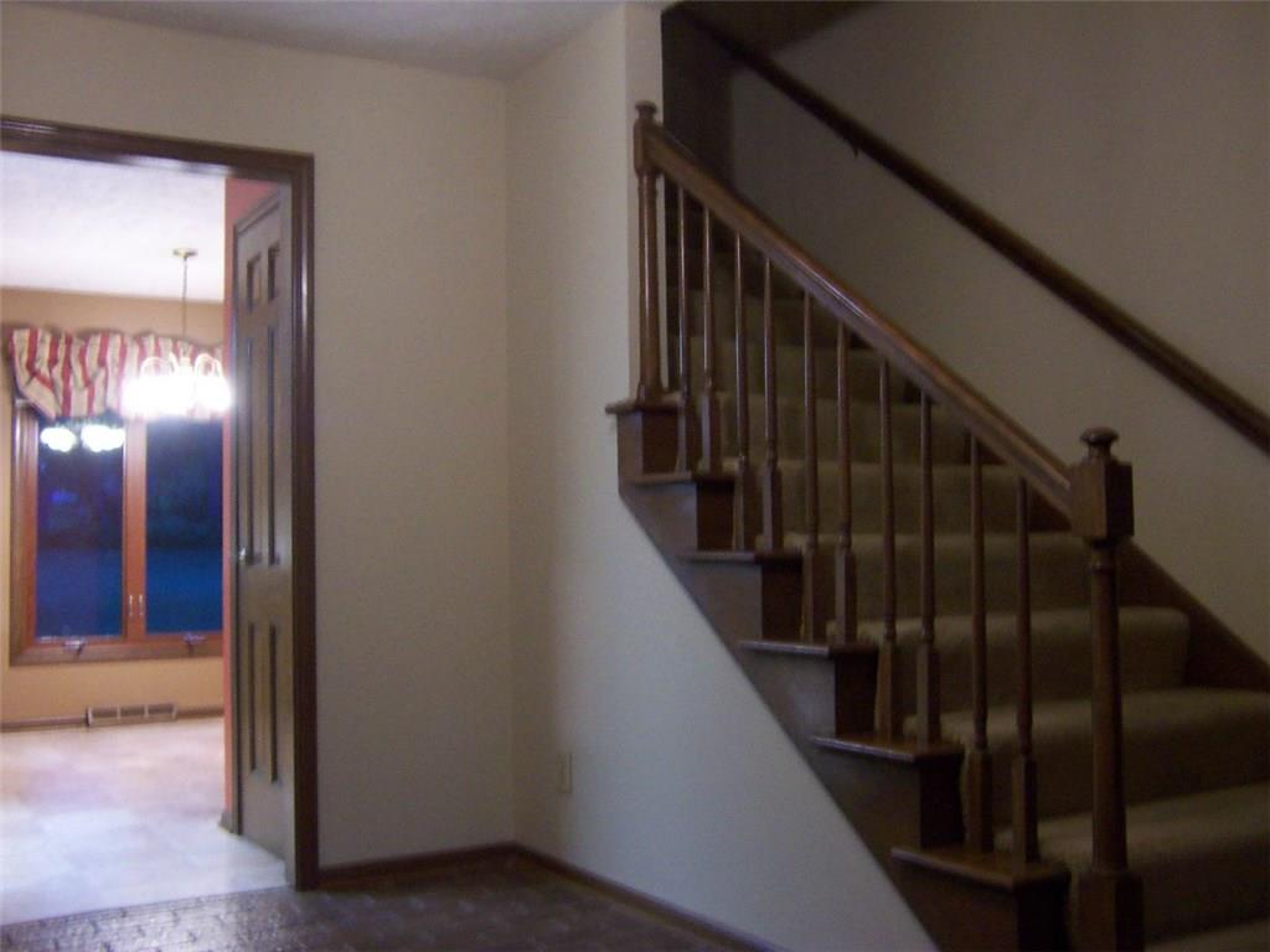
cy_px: 476
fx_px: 1321
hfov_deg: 51.4
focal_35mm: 36
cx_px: 635
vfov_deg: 39.7
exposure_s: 1/8
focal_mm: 5.6
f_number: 2.8
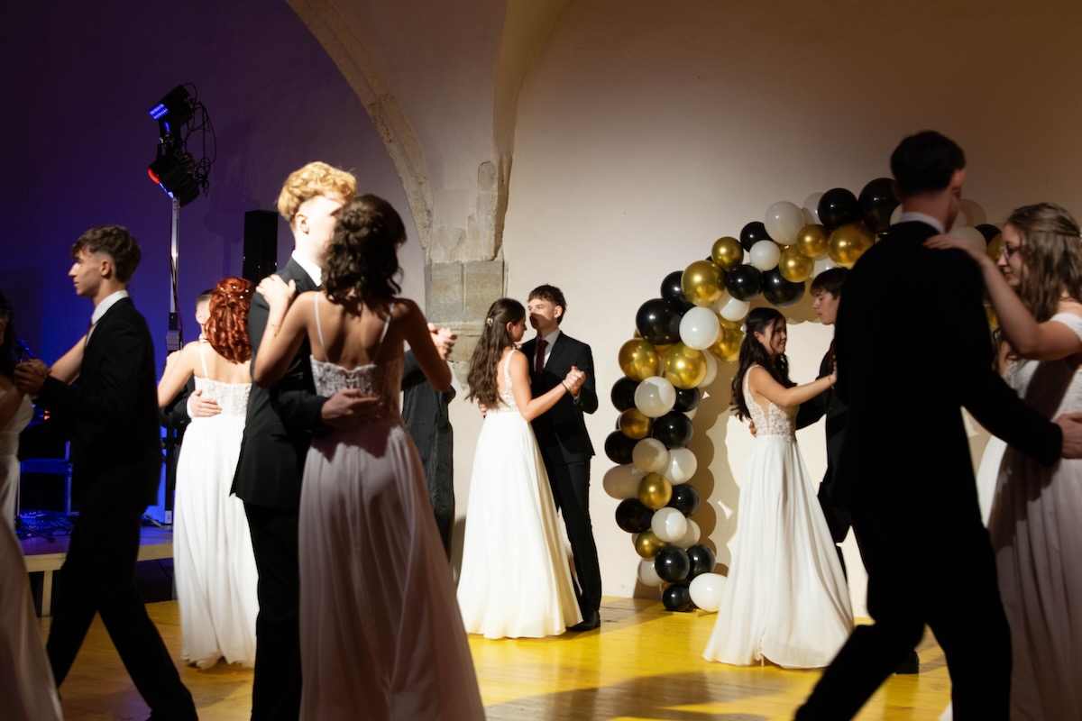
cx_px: 541
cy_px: 360
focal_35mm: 51
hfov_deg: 38.9
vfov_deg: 26.5
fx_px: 1533
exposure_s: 1/60
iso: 400
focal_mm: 34
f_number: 4
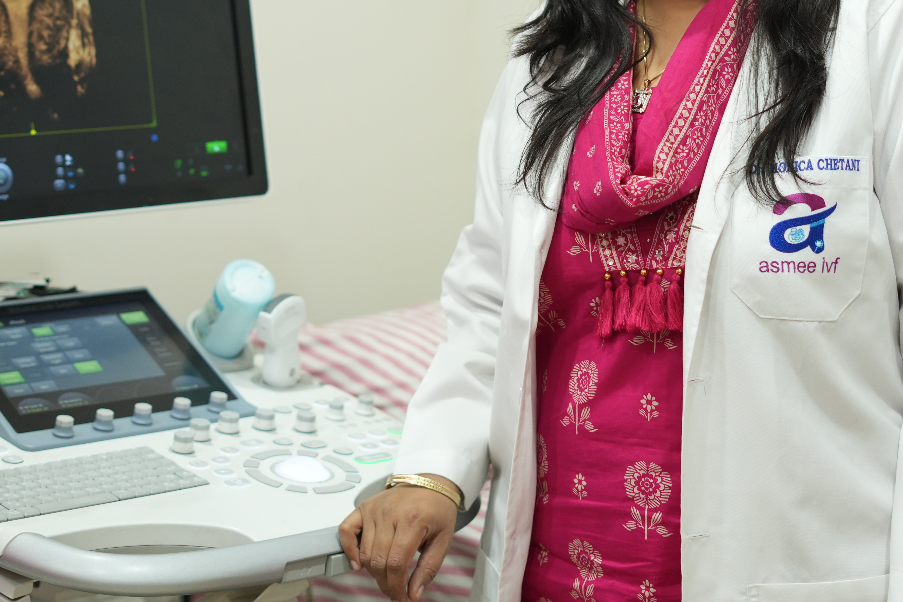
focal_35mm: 95
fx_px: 2383
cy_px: 103
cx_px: 466
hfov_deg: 21.5
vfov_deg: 14.3
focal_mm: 50
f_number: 2.2
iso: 640
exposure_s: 1/125
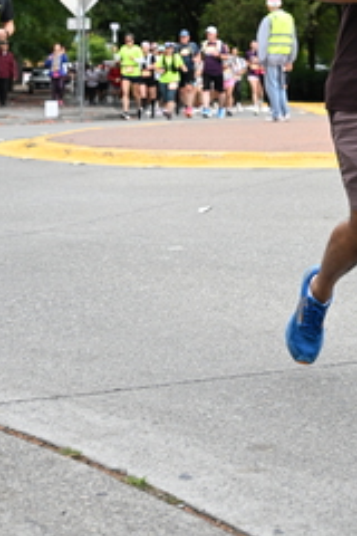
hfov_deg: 13.1
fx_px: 1532
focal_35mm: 103
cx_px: 374
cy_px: -58
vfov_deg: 19.0
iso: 1600
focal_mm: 45
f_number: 4
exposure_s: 1/800
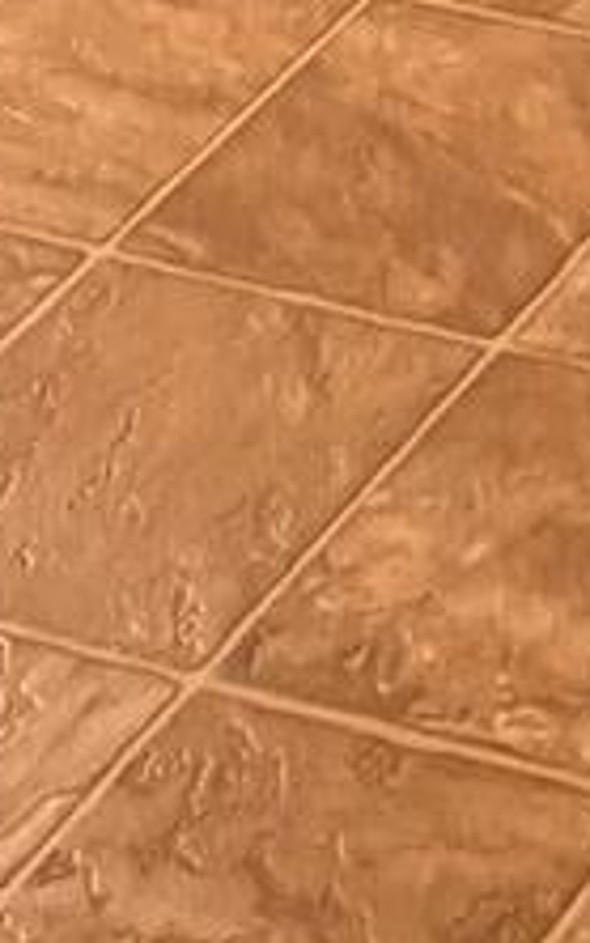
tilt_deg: -15.7
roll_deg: +1.6
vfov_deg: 10.2
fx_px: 4522
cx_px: 1634
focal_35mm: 176
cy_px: -1393
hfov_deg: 6.9
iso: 500
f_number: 1.78
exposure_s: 1/60
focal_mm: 6.76
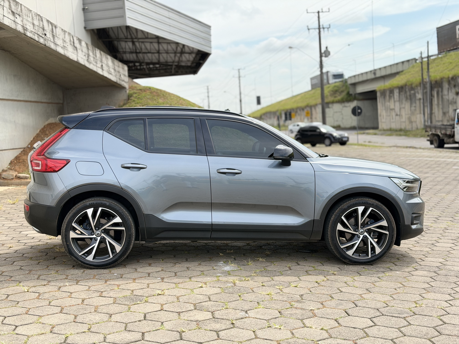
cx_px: 230
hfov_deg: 39.7
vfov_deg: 30.3
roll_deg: +4.2
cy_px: 172
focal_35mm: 48
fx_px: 636
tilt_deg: -3.4
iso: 100
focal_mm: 6.76
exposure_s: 1/2273
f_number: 1.78
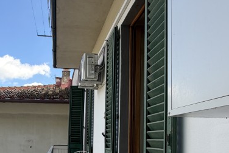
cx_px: 72
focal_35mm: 33
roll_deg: -1.4
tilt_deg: +2.2
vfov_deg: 38.0
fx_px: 210
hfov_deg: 55.7
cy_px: 129
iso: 64
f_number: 2.2
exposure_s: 1/167
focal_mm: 2.22
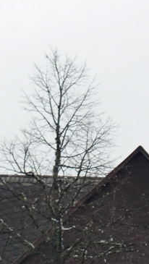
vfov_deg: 14.3
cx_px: 370
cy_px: 206
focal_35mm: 150
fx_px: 1049
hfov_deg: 7.5
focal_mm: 29
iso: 250
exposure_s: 1/125
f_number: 5.6
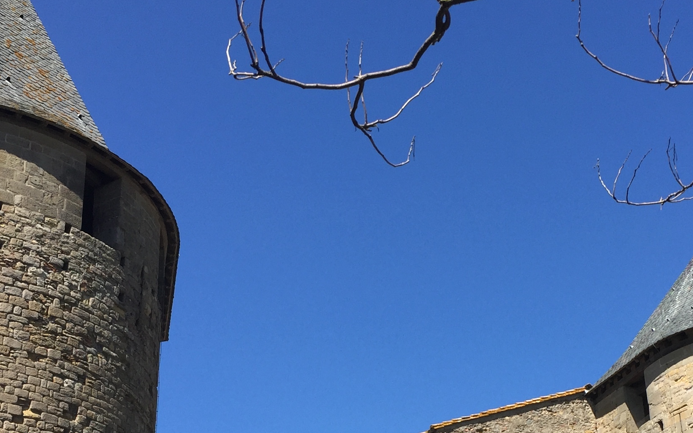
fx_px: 1152
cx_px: 447
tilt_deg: +23.3
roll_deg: +2.7
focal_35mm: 61
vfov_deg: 20.7
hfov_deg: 33.3
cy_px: 424
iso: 32
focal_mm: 4.15
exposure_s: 1/1582
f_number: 2.2
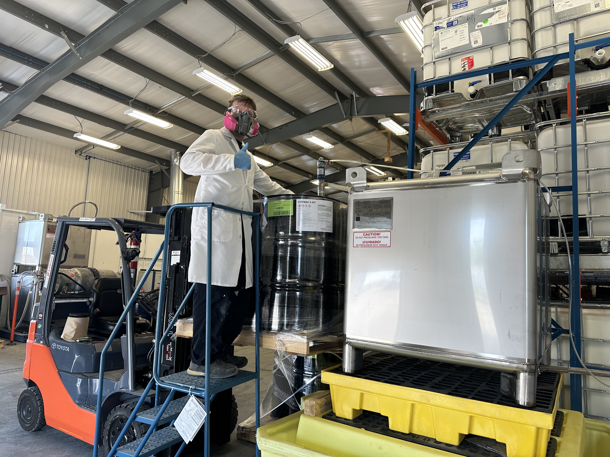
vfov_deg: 56.8
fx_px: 423
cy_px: 228
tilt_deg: +6.1
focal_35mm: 24
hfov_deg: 71.6
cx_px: 305
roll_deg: -2.8
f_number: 1.78
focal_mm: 6.86
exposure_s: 1/140
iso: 80
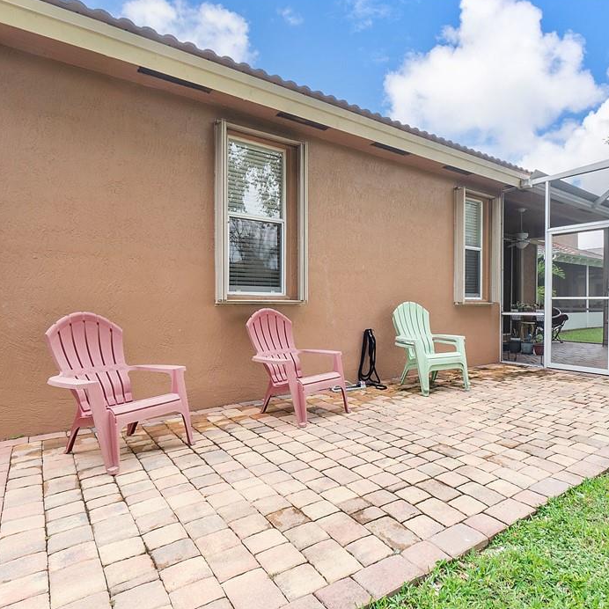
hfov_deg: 73.7
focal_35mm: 20
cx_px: 375
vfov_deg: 74.8
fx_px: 398
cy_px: 309
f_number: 10
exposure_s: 1/50
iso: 200
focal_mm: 10
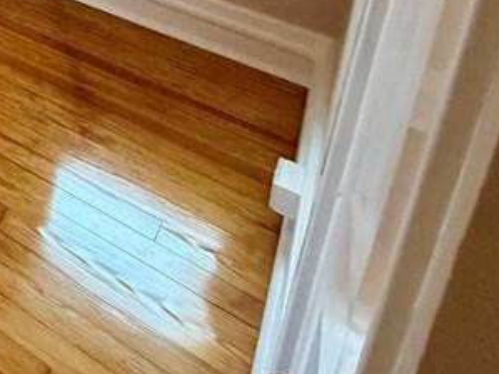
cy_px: -252
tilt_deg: -14.2
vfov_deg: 22.1
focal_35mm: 48
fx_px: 692
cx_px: -312
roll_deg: +0.6
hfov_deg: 25.3
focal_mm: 2.22
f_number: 2.2
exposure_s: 1/60
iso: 320
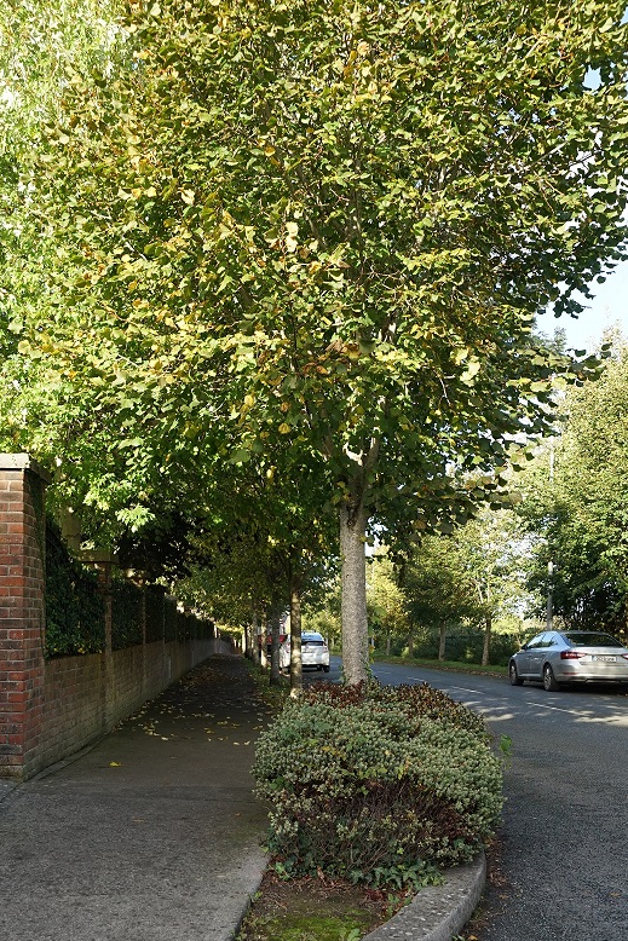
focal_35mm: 37
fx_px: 968
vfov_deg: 50.9
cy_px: 629
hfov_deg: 35.7
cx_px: 229
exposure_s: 1/640
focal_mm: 24
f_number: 4
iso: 400
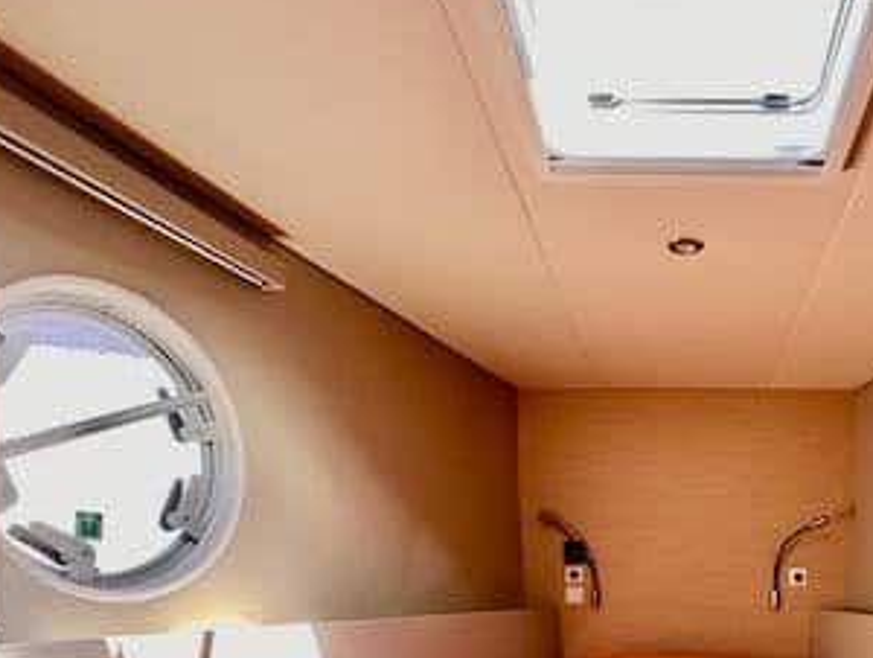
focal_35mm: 28
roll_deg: +0.3
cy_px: 572
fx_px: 707
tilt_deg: +2.6
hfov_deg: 60.2
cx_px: 646
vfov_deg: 45.9
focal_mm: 2.22
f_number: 2.2
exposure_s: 1/99
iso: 100
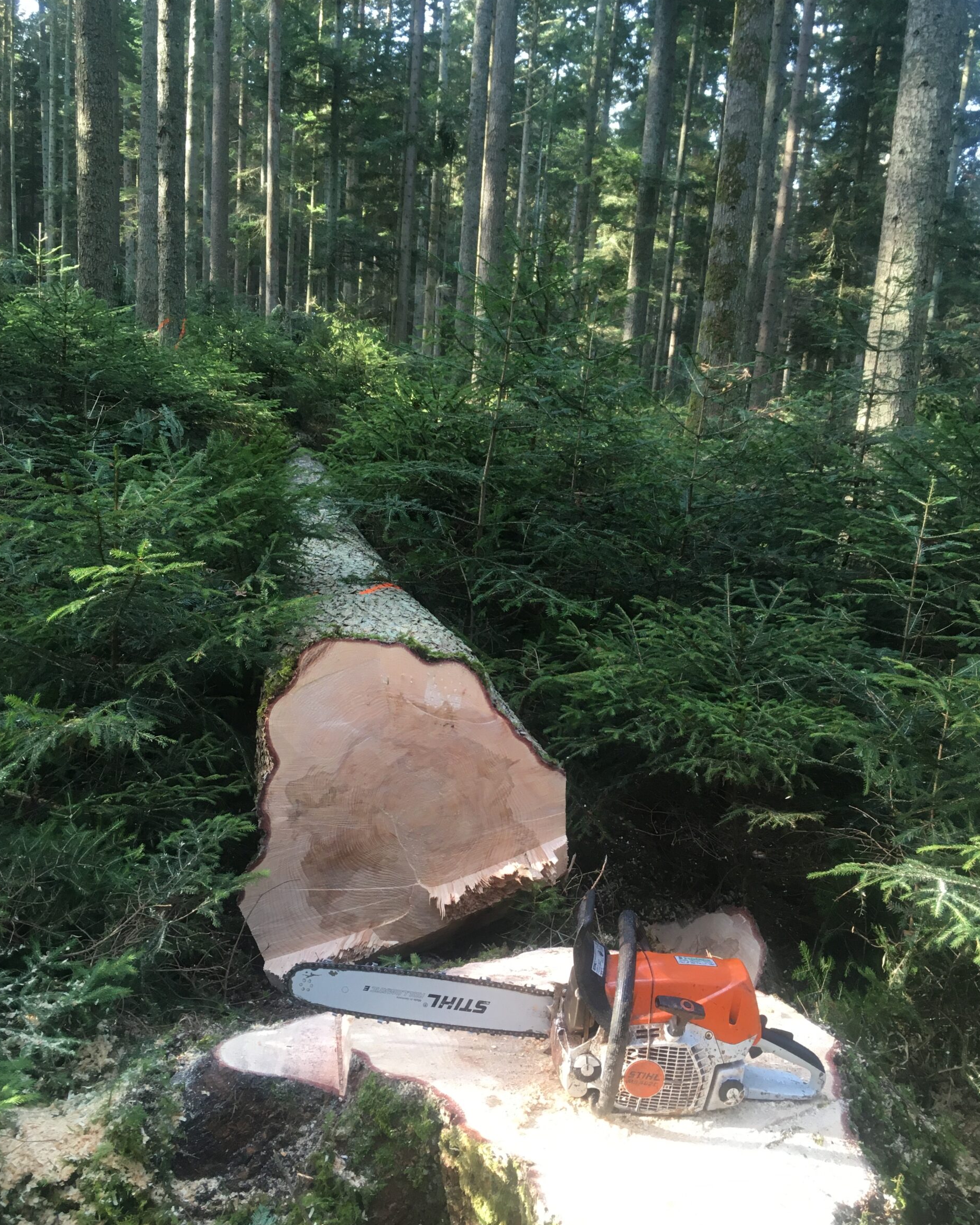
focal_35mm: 31
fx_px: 1124
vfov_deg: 57.2
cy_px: 622
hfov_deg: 47.1
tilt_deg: -11.7
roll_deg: -5.0
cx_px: 498
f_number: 2.2
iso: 40
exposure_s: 1/33
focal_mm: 4.15
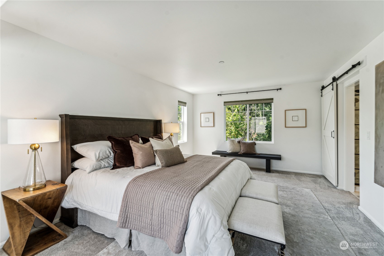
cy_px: 128
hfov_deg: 104.3
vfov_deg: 81.2
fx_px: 149
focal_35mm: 14
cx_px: 192
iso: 200
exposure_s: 1/25
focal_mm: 14
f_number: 8
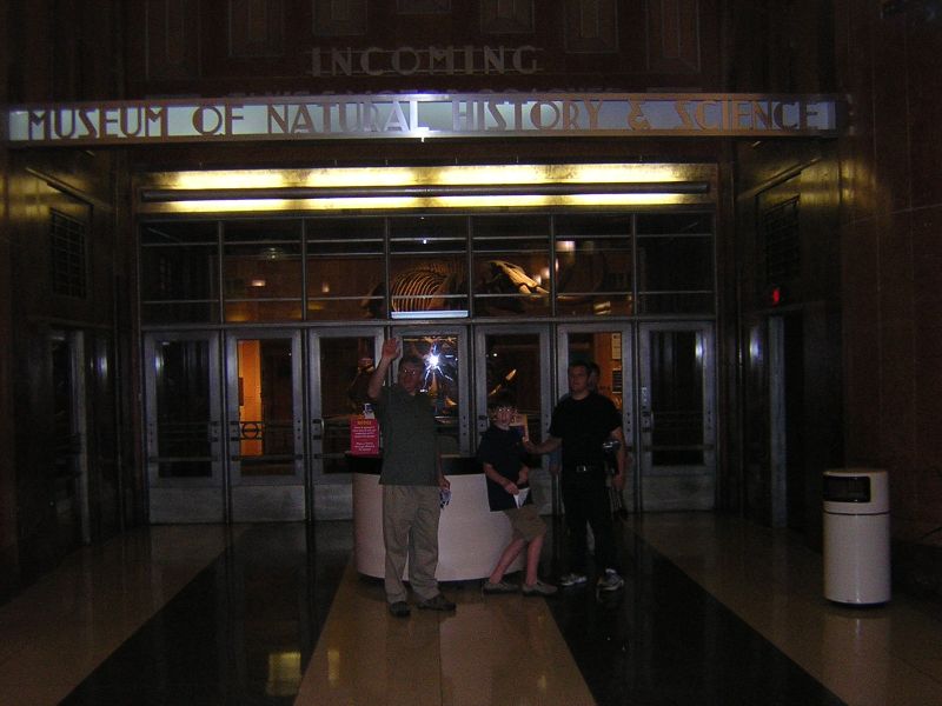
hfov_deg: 51.4
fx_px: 980
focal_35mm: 36
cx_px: 471
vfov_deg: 39.7
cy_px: 353
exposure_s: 1/60.1
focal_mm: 4.7
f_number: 2.6
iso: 400
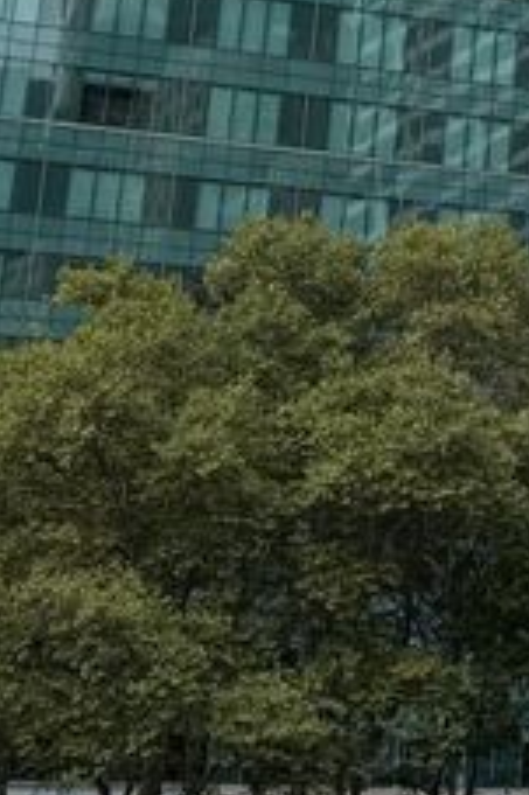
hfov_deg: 9.8
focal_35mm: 132
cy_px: -494
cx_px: 974
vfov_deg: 14.2
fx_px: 2914
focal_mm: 6.76
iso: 80
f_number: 1.78
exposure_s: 1/3584
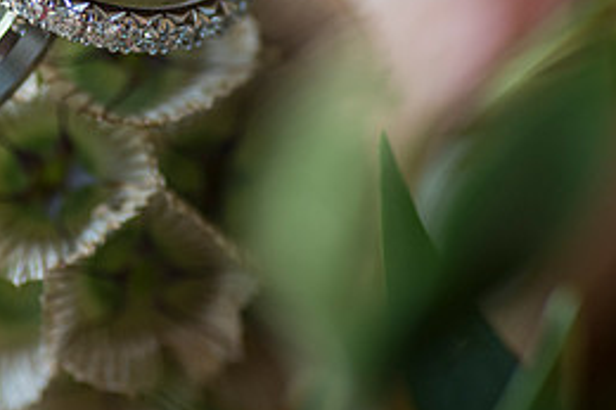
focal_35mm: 201
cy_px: 25
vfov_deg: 6.8
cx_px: 73
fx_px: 3437
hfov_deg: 10.2
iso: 800
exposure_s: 1/160
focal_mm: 90
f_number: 4.5
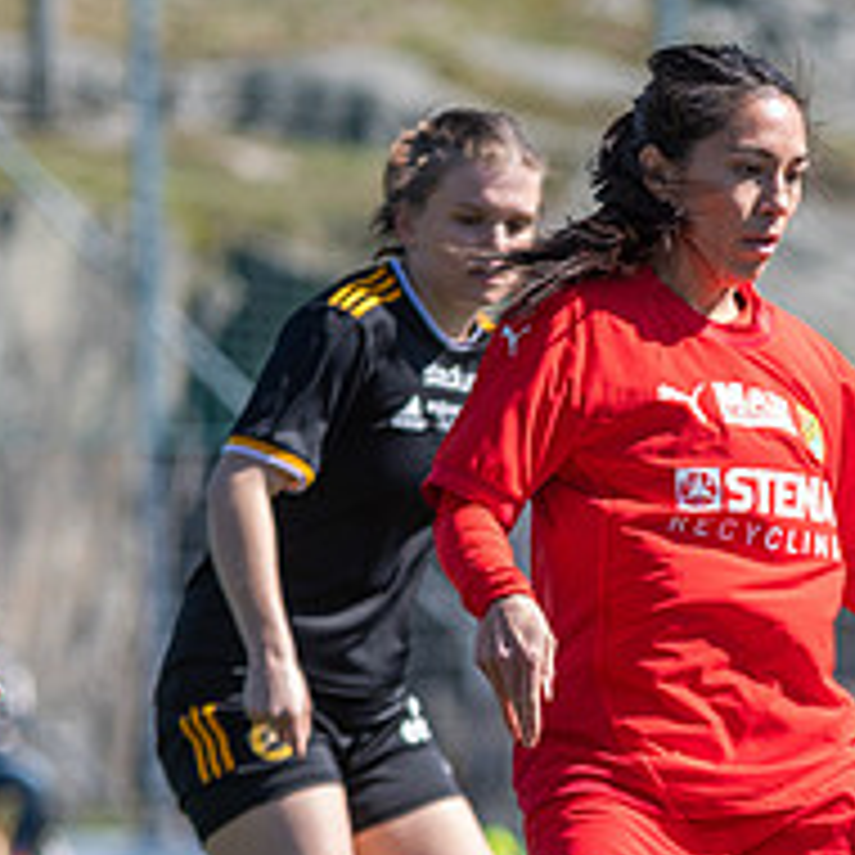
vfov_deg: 3.2
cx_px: 806
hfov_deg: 3.2
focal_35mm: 546
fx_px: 15258
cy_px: 677
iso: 250
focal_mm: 140
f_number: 3.2
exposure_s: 1/2000
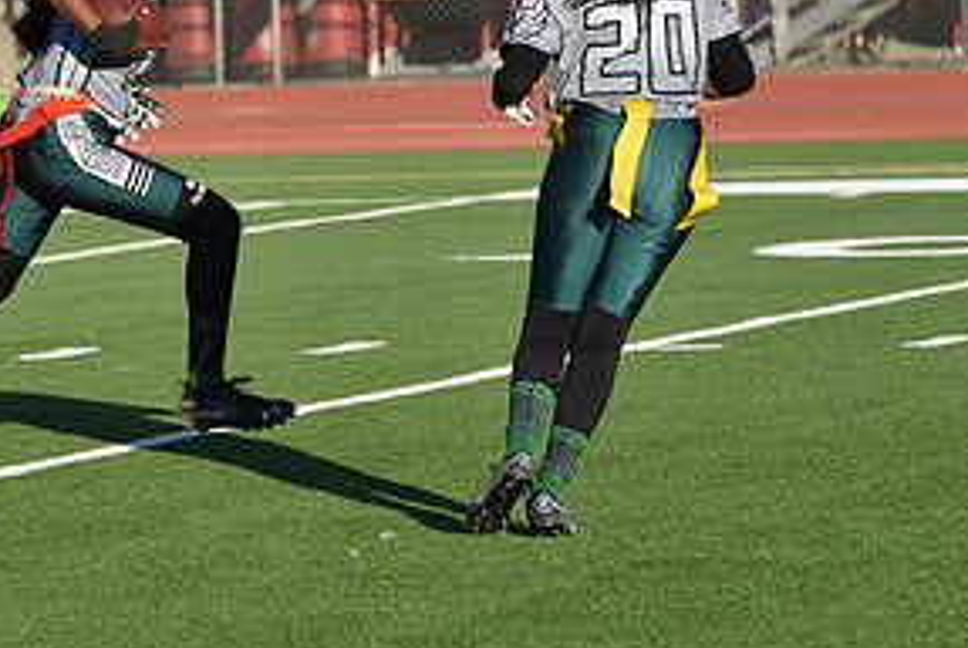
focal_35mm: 404
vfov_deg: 3.4
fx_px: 10874
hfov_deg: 5.1
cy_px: 106
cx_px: 135
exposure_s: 1/1000
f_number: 5.6
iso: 280
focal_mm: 200
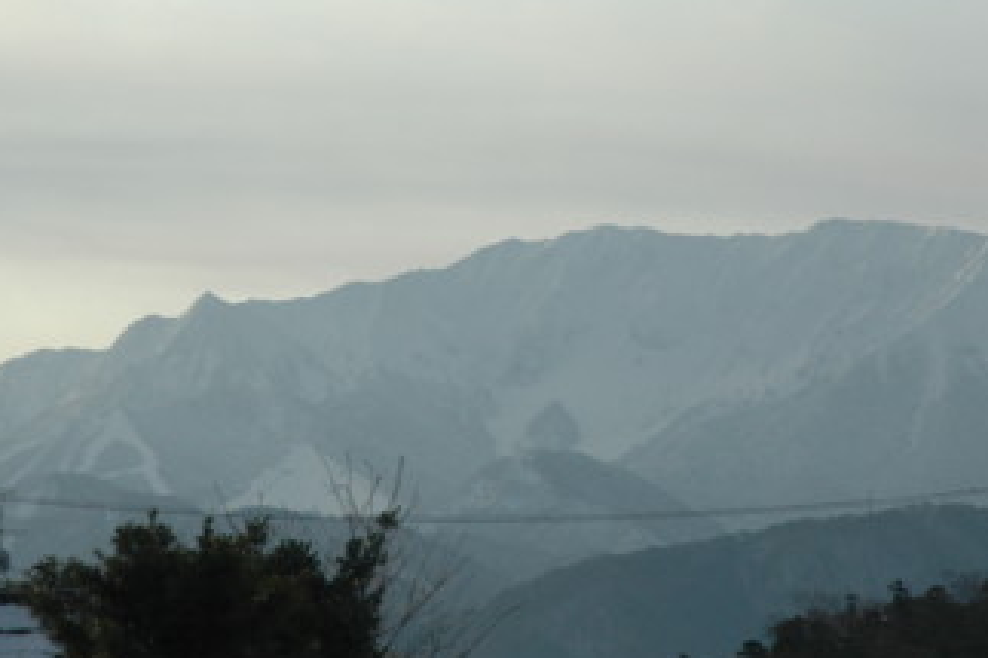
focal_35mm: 195
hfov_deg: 10.6
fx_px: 5349
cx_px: 410
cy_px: 283
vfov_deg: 7.0
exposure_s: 1/640
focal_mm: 70
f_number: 13
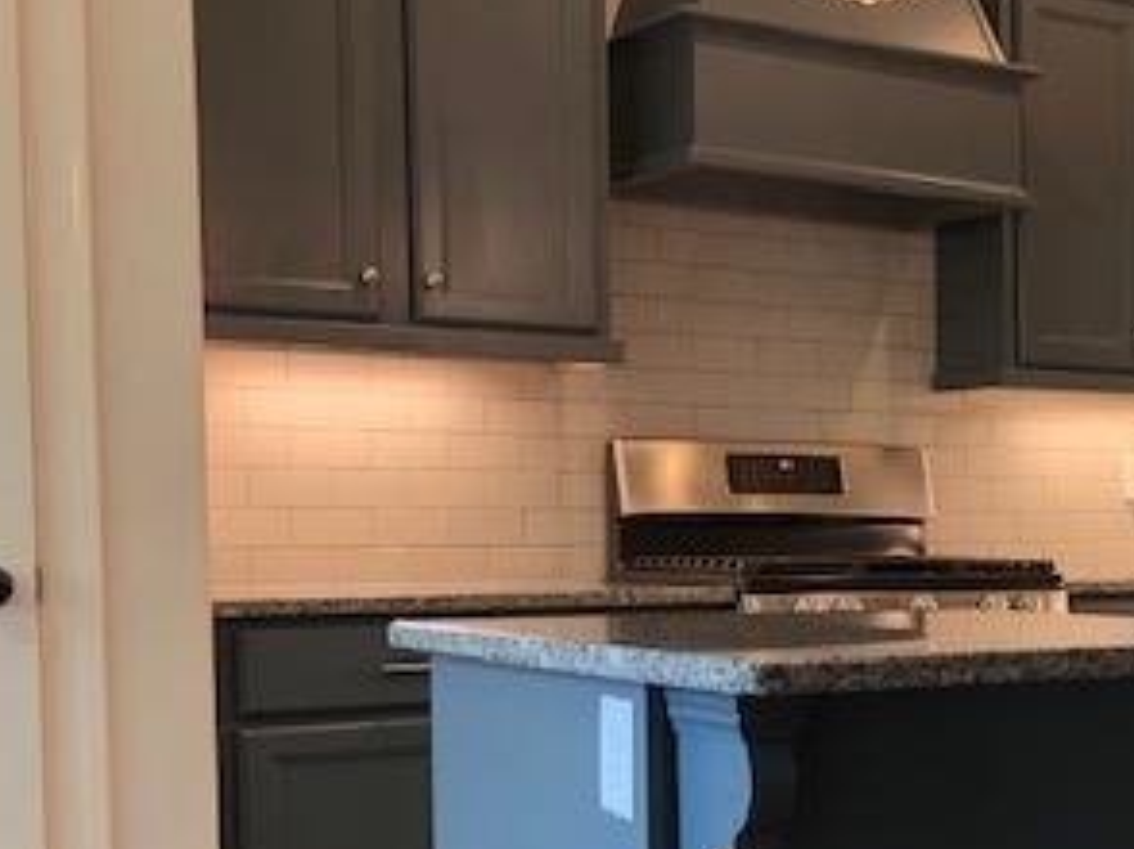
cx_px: 1223
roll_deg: +0.6
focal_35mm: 61
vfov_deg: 23.7
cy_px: 660
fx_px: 1997
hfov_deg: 28.9
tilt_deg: -1.5
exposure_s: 1/60
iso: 125
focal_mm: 3.99
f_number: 1.8
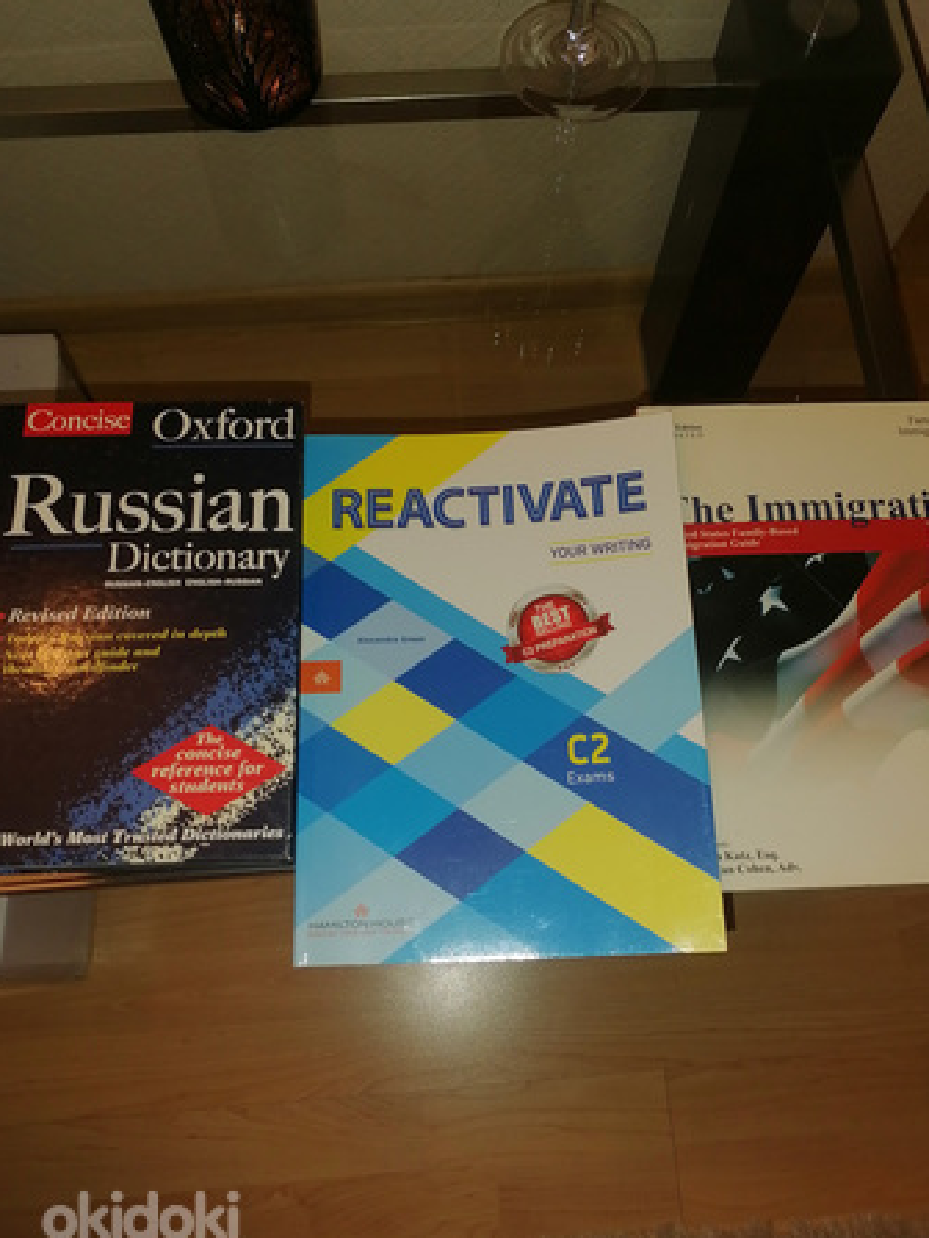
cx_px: 482
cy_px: 622
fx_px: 1038
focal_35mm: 29
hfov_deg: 48.2
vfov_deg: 61.7
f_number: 1.8
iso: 80
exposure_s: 1/33.3
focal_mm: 5.3
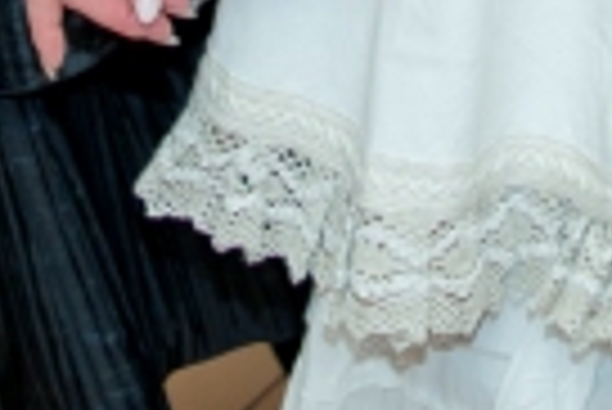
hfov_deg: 7.8
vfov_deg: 4.9
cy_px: -1039
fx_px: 4476
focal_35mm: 263
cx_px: 477
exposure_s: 1/320
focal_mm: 35
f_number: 3.2
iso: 320
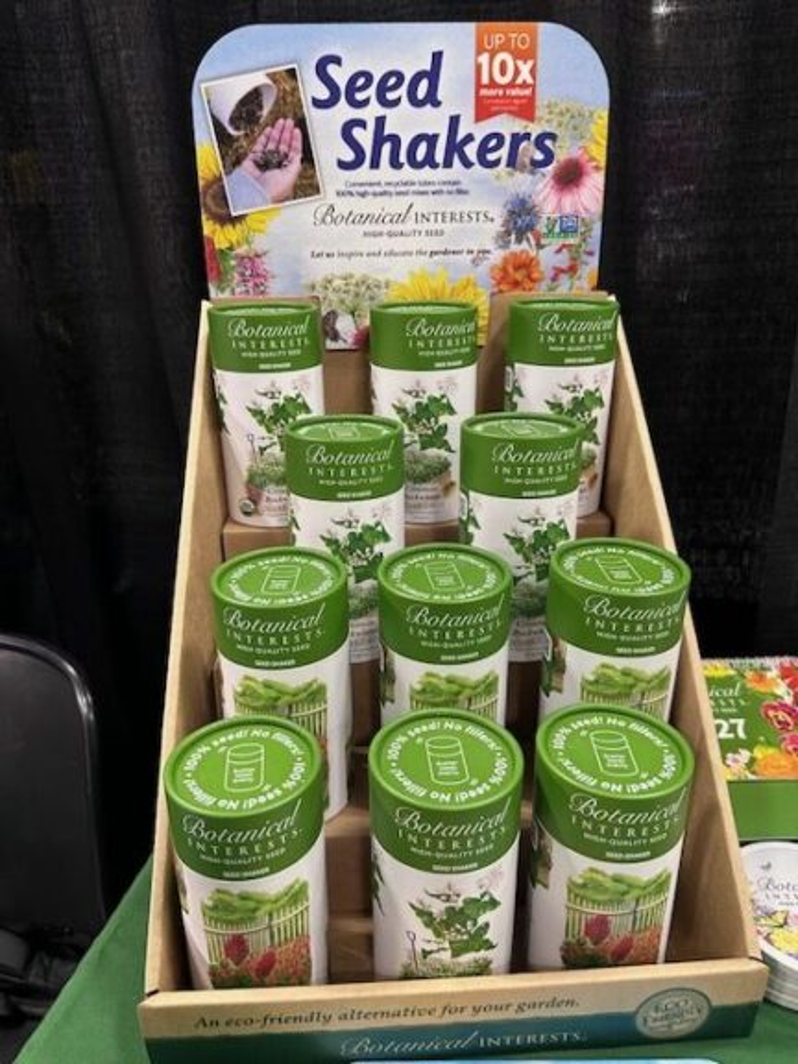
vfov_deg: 71.6
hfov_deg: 56.8
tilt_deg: -21.2
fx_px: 738
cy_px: 532
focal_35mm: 24
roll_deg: -0.8
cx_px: 399
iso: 250
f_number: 1.78
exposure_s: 1/74
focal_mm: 6.86
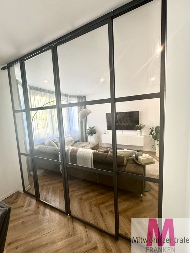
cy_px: 126
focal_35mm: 14
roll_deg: +2.8
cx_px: 95
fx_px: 102
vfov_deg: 102.1
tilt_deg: -6.1
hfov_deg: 85.7
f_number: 2.2
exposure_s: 1/50
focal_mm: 2.22
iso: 250
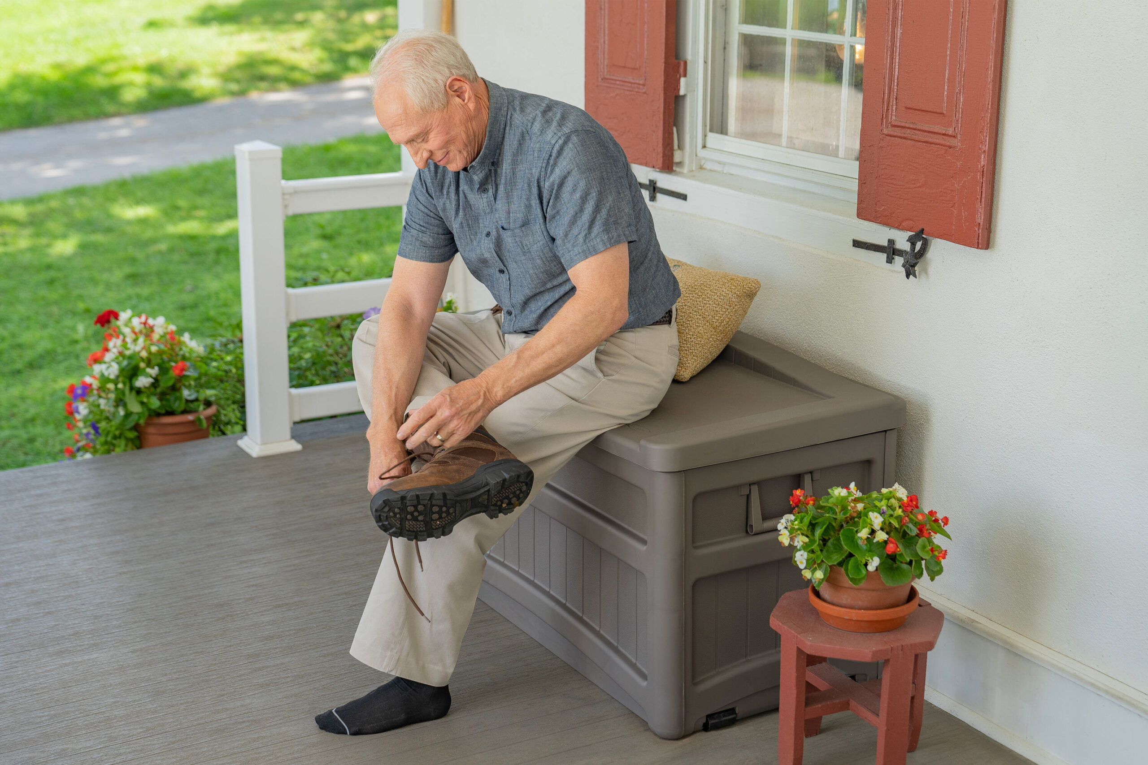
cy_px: 382
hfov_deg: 38.9
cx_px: 574
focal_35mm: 51
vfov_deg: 26.5
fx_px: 1626
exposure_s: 1/320
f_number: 3.2
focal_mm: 51
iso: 160
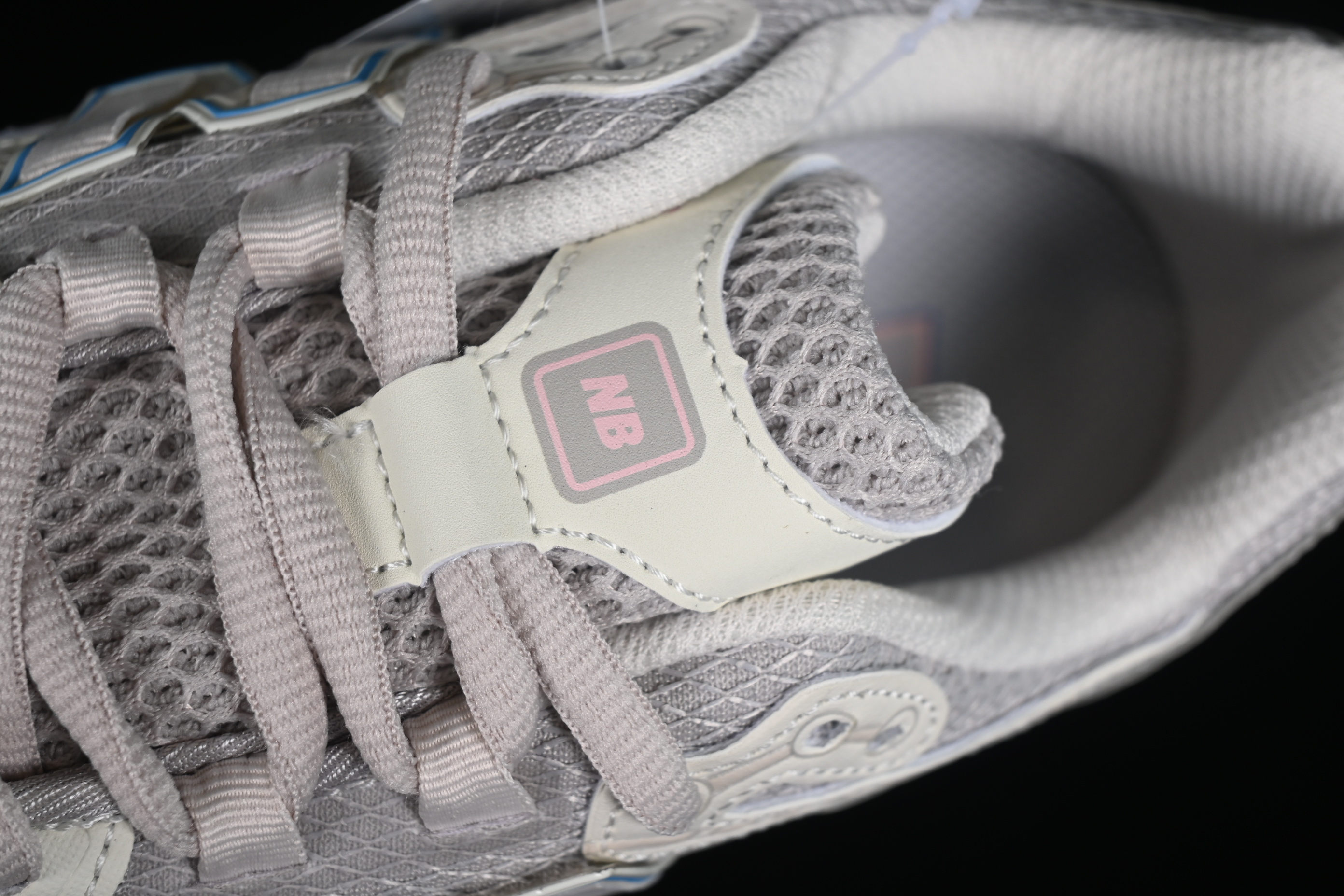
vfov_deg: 18.2
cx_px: 672
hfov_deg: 27.0
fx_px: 2800
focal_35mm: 75
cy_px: 448
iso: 160
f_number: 7.1
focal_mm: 50
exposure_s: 1/60
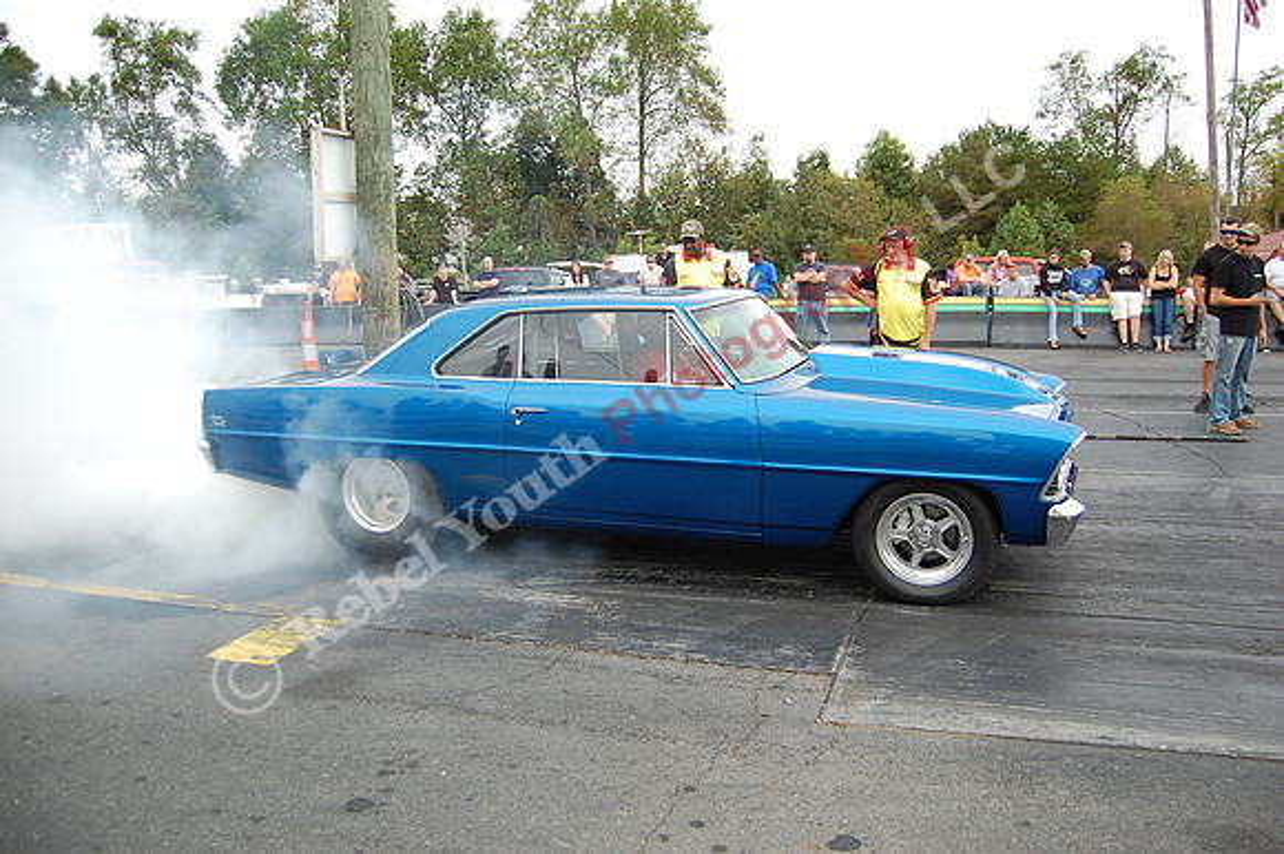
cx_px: 642
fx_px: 962
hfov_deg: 67.4
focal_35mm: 27
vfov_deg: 47.9
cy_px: 427
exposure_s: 1/1000
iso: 400
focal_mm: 18
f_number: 3.5
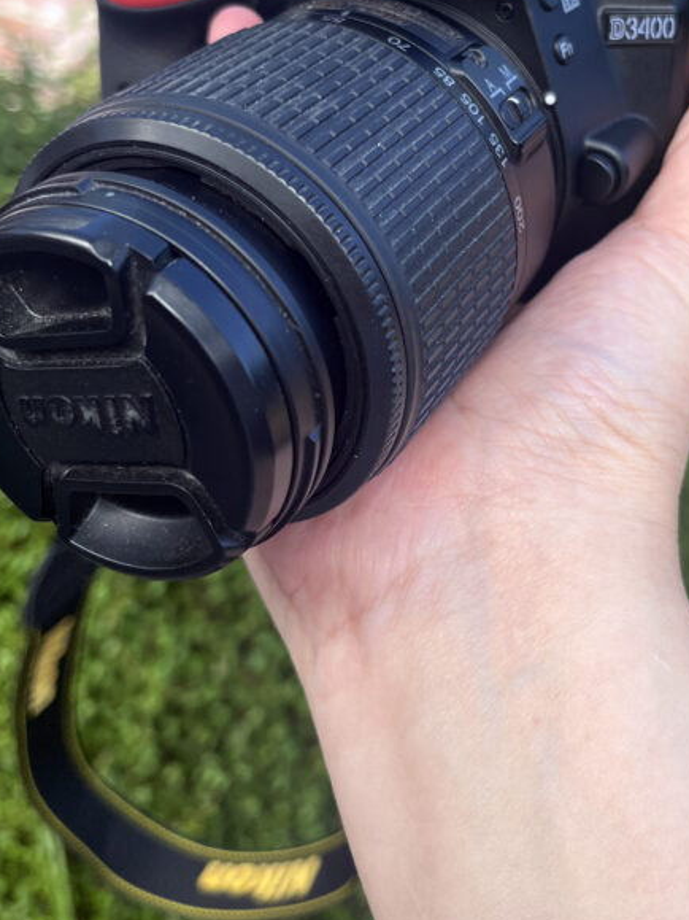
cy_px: 243
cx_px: 457
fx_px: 1221
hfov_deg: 31.3
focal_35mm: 46
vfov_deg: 40.2
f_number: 1.6
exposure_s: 1/1252
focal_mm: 5.1
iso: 50
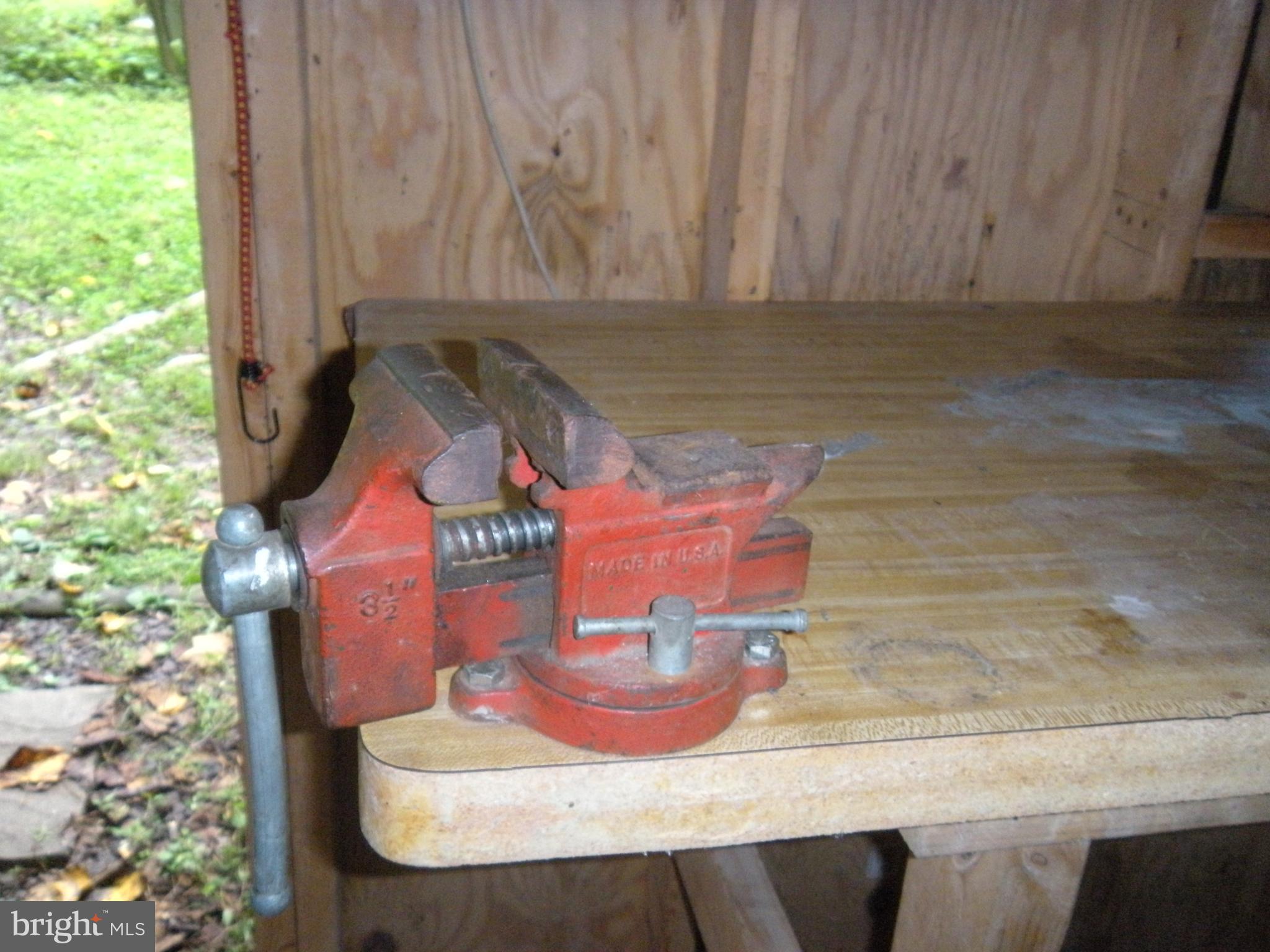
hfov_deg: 52.6
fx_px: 1284
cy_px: 476
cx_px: 635
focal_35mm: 35
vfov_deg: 40.7
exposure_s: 1/60
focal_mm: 5.9
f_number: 3.8
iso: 400
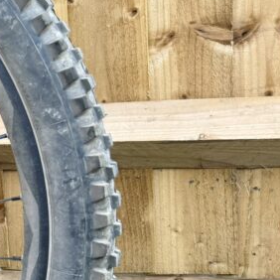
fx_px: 705
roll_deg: +5.8
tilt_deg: -10.8
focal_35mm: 77
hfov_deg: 18.7
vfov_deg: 22.3
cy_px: 204
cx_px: -188
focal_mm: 6.76
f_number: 1.78
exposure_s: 1/121
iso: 64
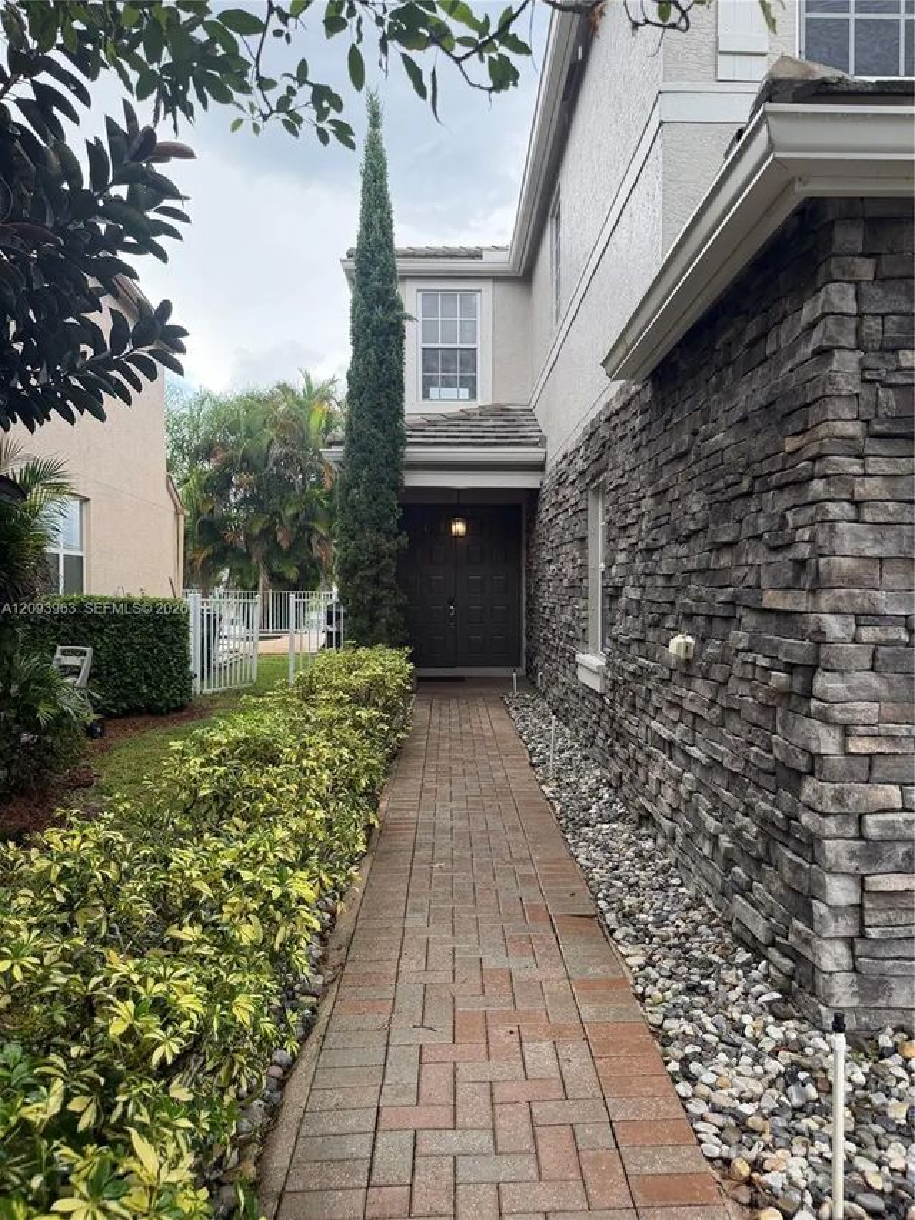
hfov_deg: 56.8
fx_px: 846
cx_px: 458
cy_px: 610
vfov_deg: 71.6
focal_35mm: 24
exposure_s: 1/284
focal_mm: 6.76
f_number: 1.78
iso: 80
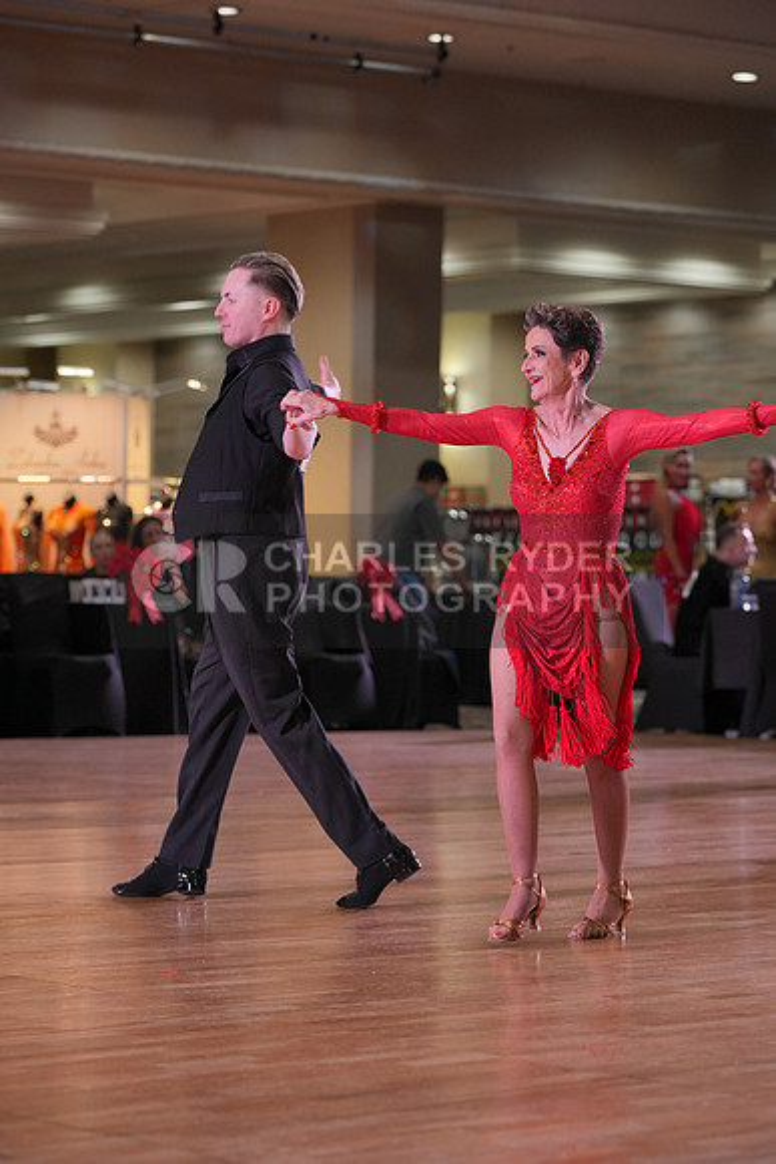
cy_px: 582
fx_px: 3522
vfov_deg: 18.8
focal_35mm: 109
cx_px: 388
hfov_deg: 12.6
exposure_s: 1/500
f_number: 4
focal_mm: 109
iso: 1600
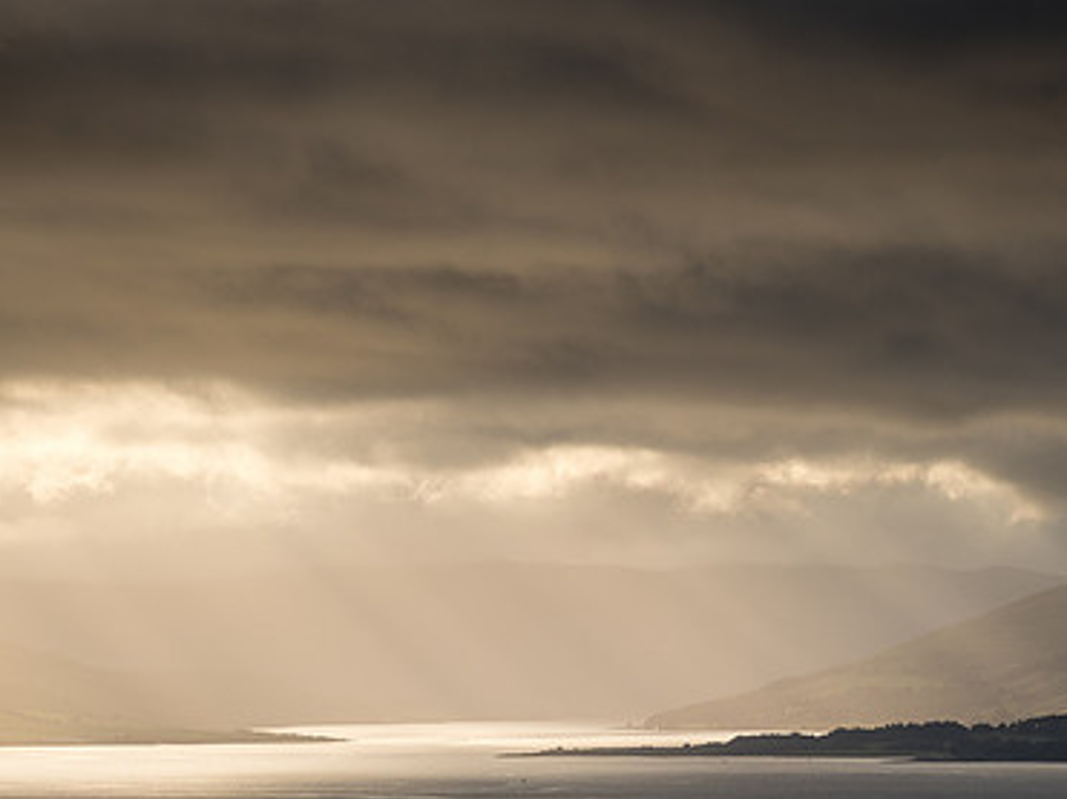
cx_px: 782
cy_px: 471
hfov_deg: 5.9
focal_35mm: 336
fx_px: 10353
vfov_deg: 4.4
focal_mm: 200
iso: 90
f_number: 8
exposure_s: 1/200
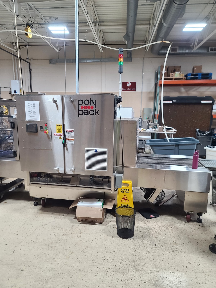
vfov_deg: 69.4
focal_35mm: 25
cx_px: 108
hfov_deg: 54.9
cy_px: 144
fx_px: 208
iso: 160
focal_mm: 7
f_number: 1.8
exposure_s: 1/60
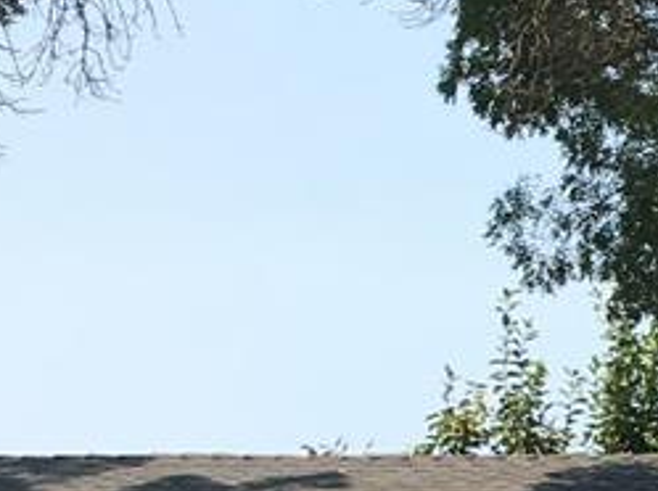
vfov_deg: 8.3
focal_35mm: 175
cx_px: 967
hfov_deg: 10.9
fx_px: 3322
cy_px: 692
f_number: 2.2
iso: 25
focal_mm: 4.15
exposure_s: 1/962
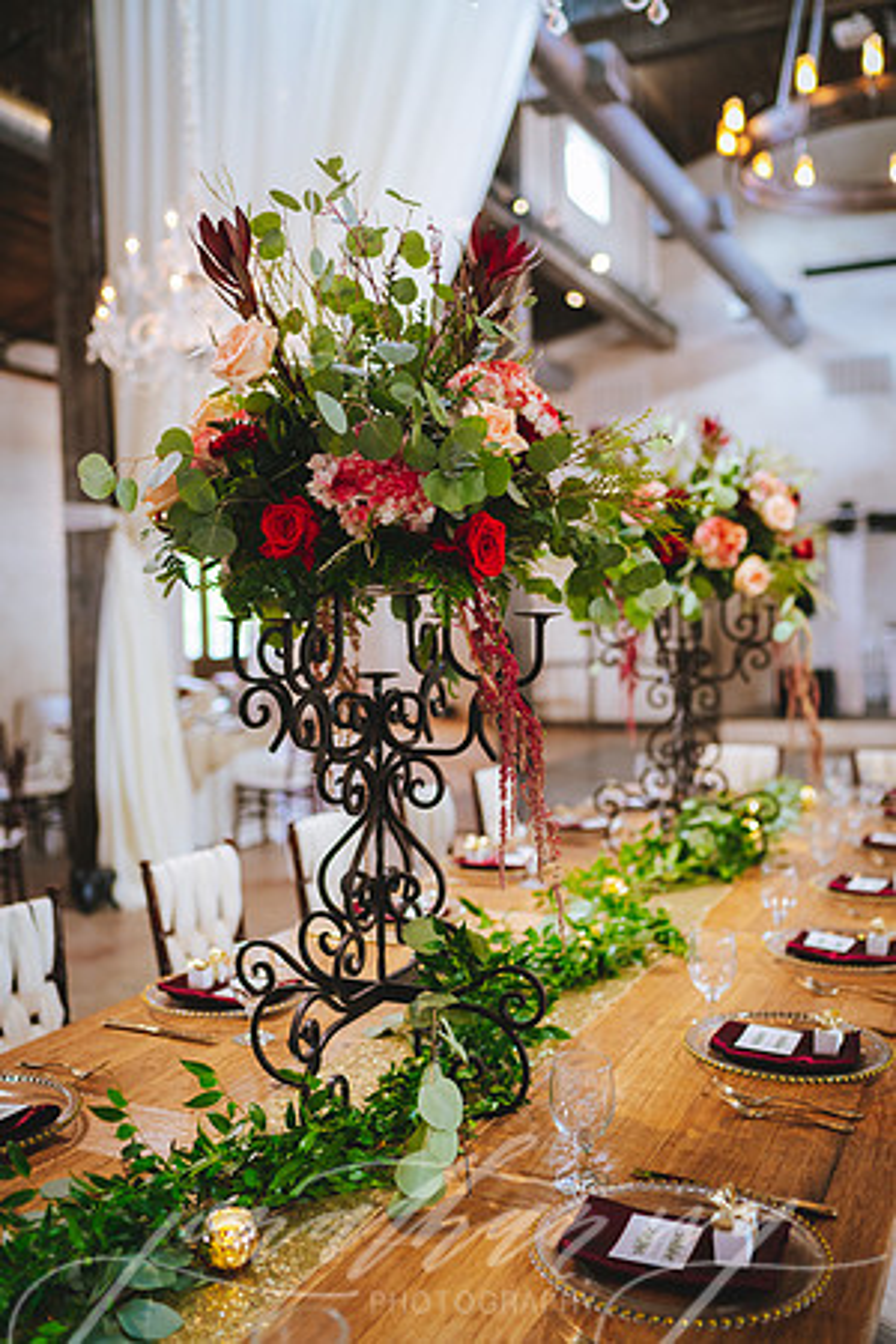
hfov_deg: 37.9
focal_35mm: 35
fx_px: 1307
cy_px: 672
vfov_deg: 54.4
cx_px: 448
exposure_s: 1/200
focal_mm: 35
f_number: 1.8
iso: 1600
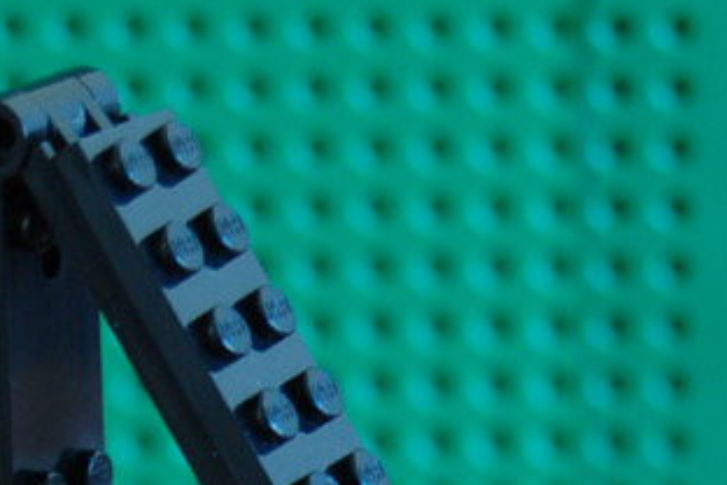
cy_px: 846
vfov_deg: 5.1
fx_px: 5351
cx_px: 461
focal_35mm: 265
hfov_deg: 7.8
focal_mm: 46
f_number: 5.3
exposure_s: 1/20
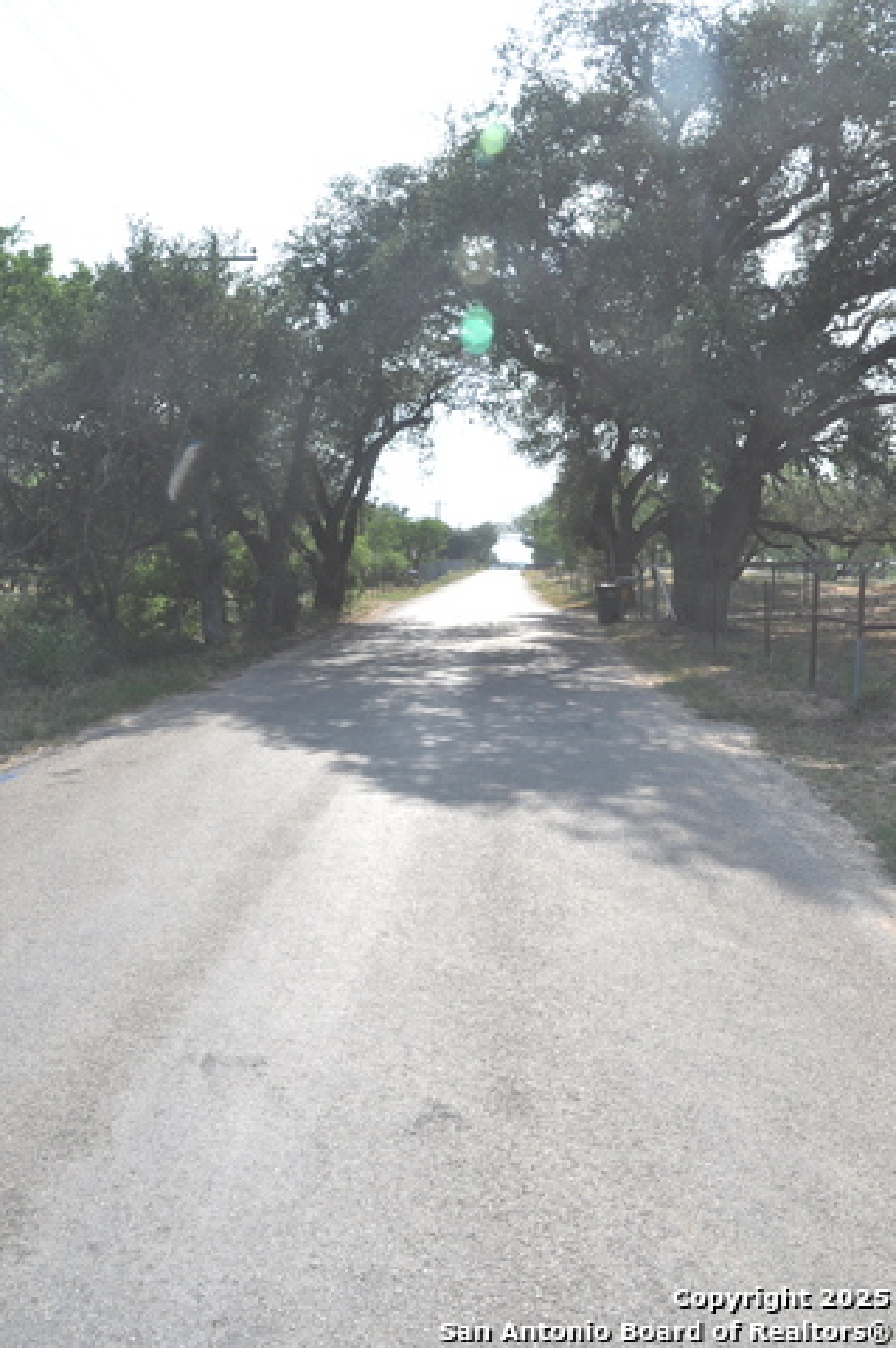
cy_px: 674
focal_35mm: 33
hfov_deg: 39.9
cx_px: 448
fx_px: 1235
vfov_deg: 57.3
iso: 200
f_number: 10
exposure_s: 1/400
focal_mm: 22
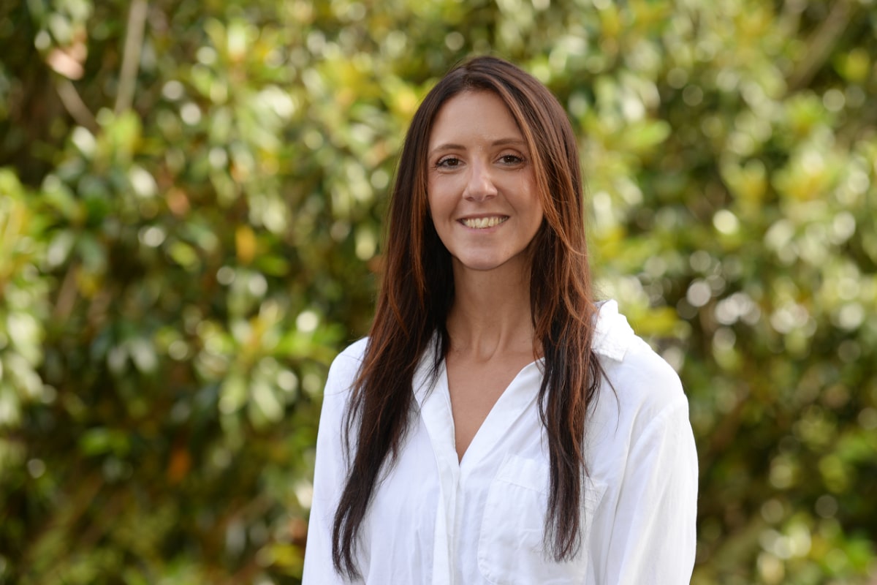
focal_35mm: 145
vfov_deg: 9.5
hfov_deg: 14.2
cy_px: 292
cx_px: 438
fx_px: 3532
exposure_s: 1/250
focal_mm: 145
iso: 200
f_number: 5
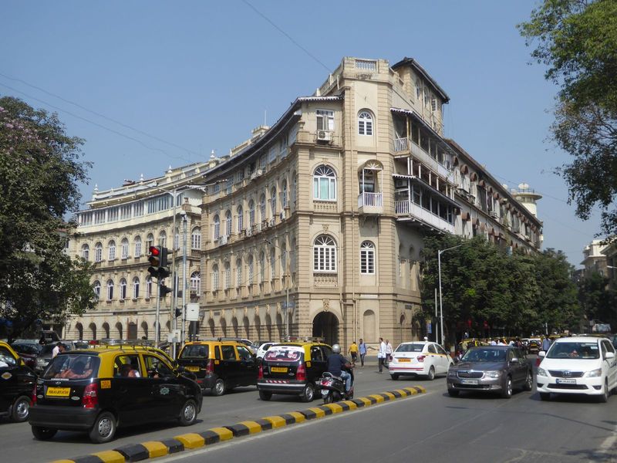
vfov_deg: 36.8
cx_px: 308
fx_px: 695
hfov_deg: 47.9
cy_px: 232
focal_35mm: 39
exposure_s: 1/800
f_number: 3.7
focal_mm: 6.7
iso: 80
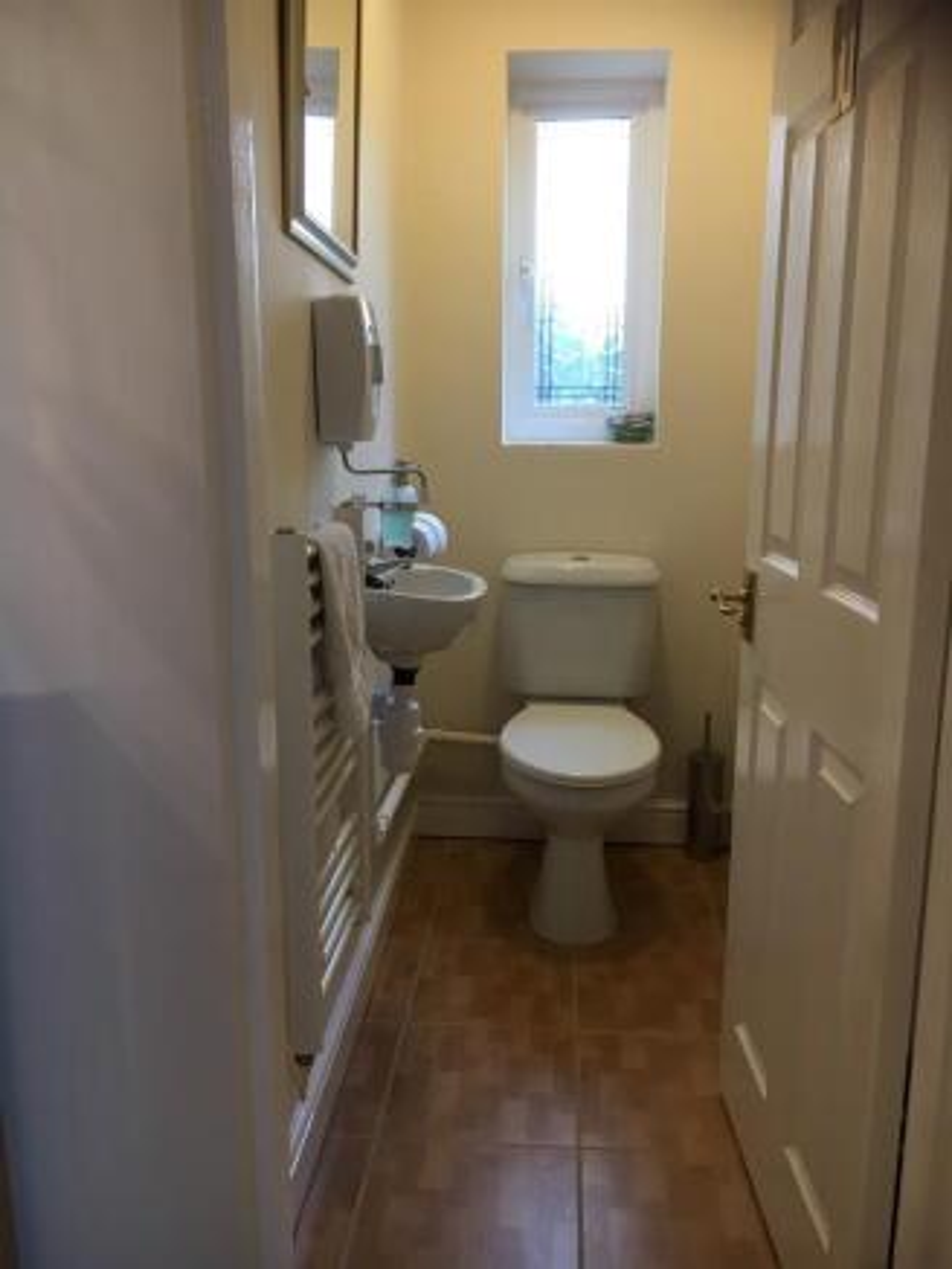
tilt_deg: -11.7
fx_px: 1063
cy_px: 634
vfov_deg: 61.6
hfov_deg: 48.2
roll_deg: +0.9
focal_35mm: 29
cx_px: 476
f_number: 2.2
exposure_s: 1/33
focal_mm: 4.15
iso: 80
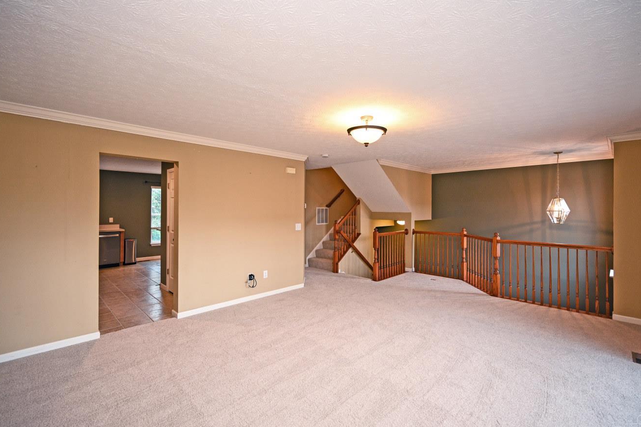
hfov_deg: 96.7
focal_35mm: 16
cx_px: 321
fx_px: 285
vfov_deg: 73.7
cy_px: 204
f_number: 4
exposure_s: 1/60
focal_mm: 14
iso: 720
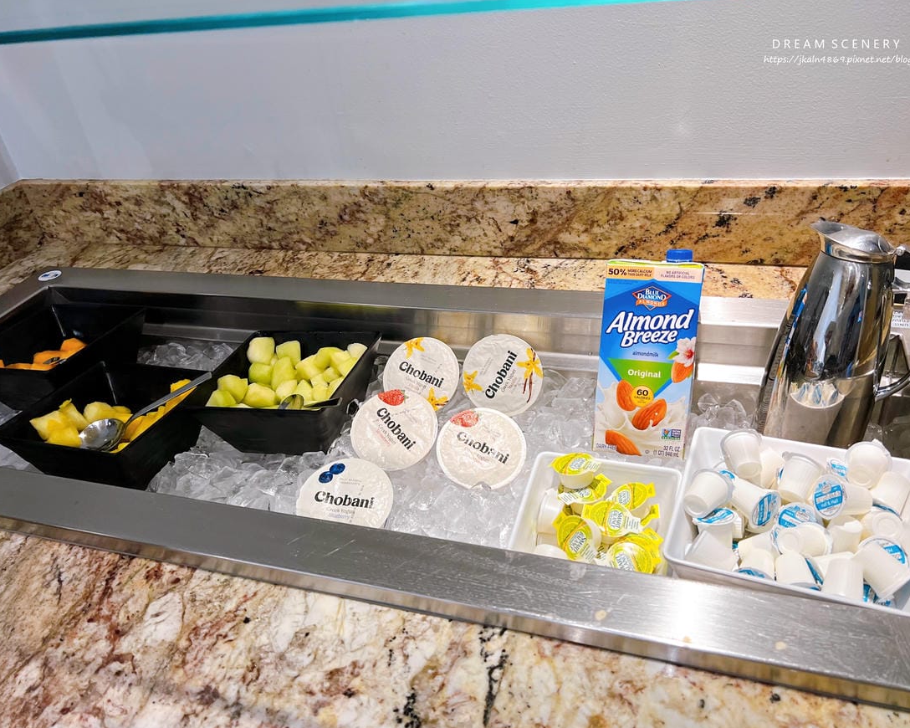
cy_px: 372
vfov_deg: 51.5
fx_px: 754
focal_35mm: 28
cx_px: 464
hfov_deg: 62.2
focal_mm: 5.7
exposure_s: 1/120
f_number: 1.5
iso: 100
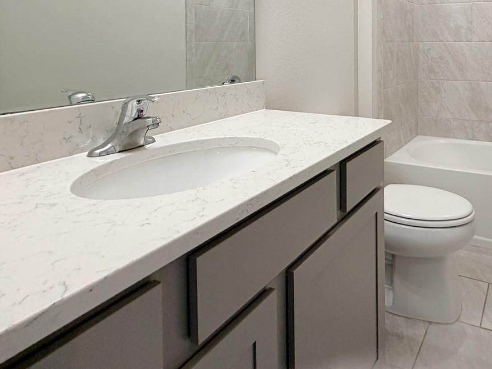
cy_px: 52
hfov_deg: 62.4
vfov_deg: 48.6
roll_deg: +0.5
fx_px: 369
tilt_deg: -1.2
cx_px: 384
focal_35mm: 26
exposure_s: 1/120
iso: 200
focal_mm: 2.22
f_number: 2.2
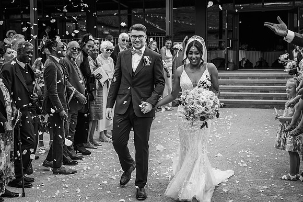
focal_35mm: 52
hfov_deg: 38.2
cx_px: 152
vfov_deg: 26.0
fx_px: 437
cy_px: 101
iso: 280
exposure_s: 1/1000
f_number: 5
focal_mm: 52
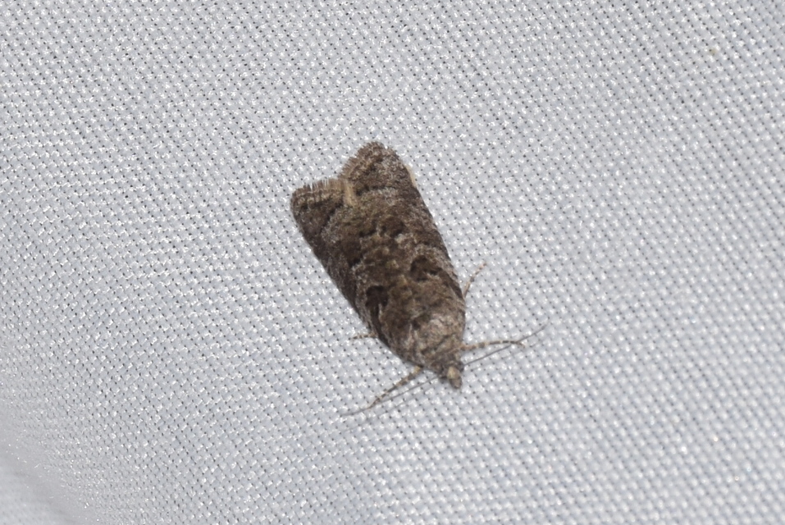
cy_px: 262
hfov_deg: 9.8
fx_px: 4583
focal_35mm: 210
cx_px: 392
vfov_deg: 6.6
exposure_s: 1/160
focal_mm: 140
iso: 100
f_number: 13
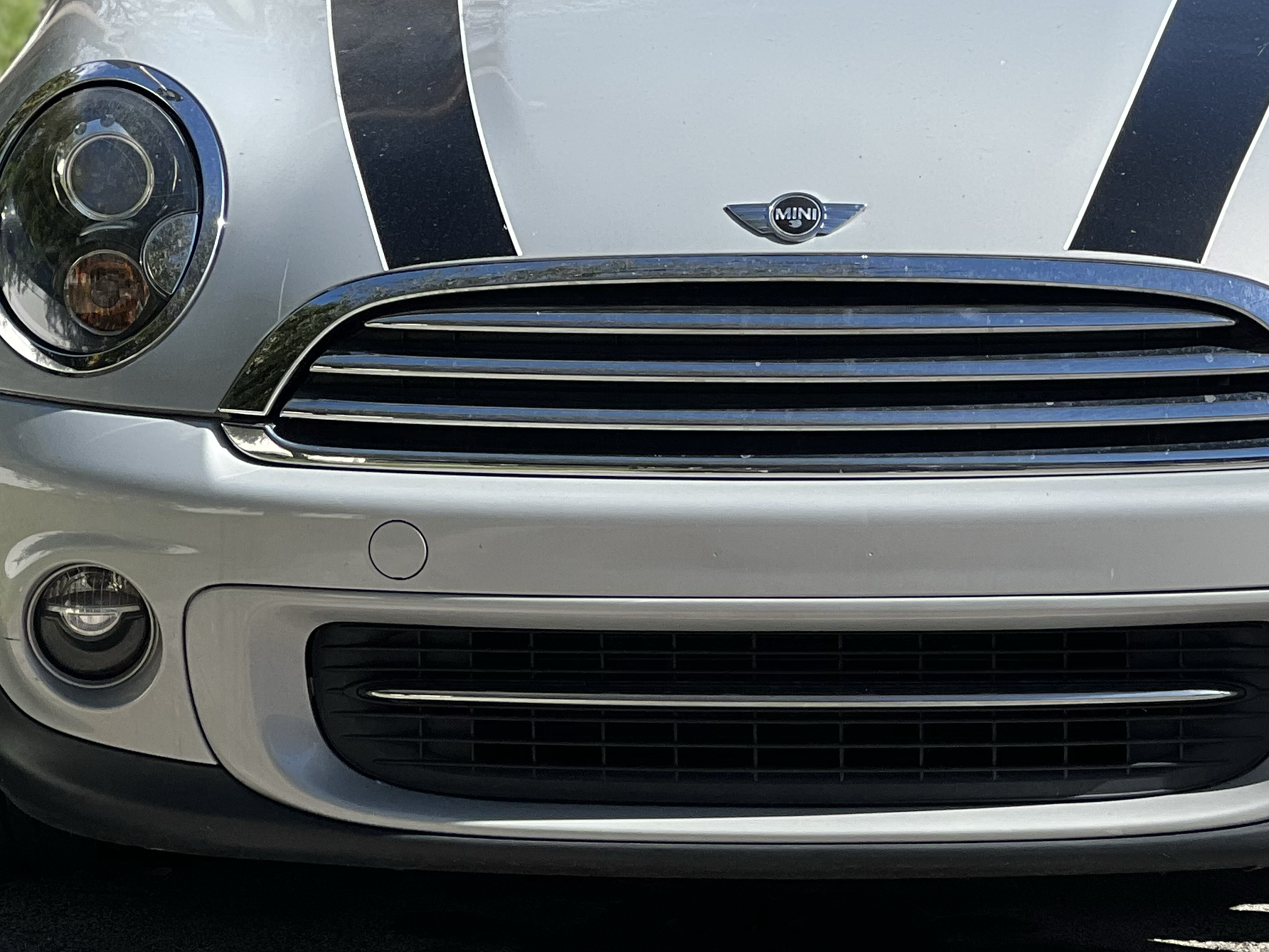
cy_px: 229
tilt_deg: -7.2
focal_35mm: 174
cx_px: 803
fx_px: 6379
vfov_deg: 8.5
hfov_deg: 11.4
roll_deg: -1.1
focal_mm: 9
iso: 32
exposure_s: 1/694
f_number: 2.8
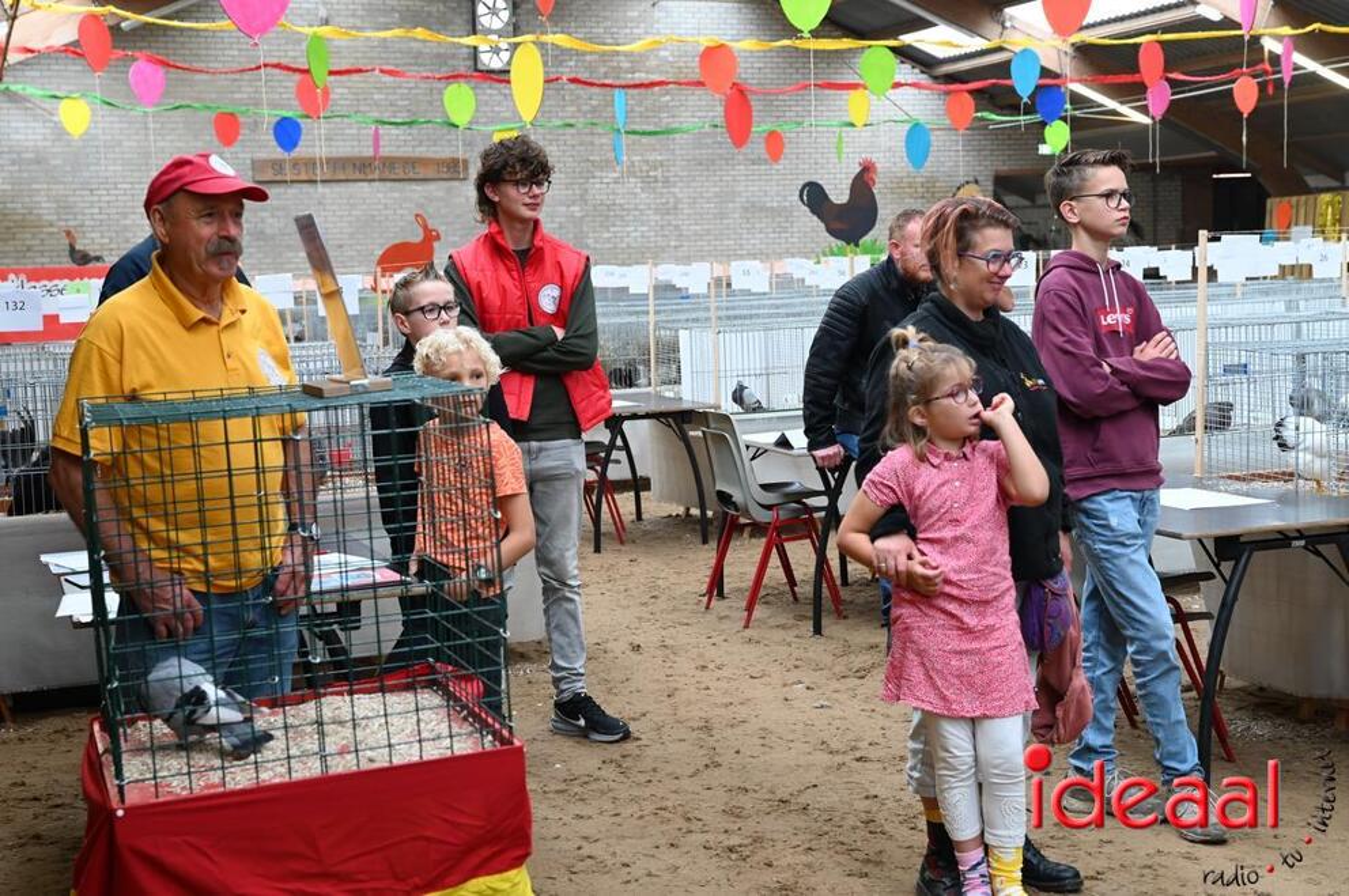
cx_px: 674
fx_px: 1946
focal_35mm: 52
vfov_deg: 25.9
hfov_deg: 38.2
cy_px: 448
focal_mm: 52
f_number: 5
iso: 1250
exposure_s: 1/100
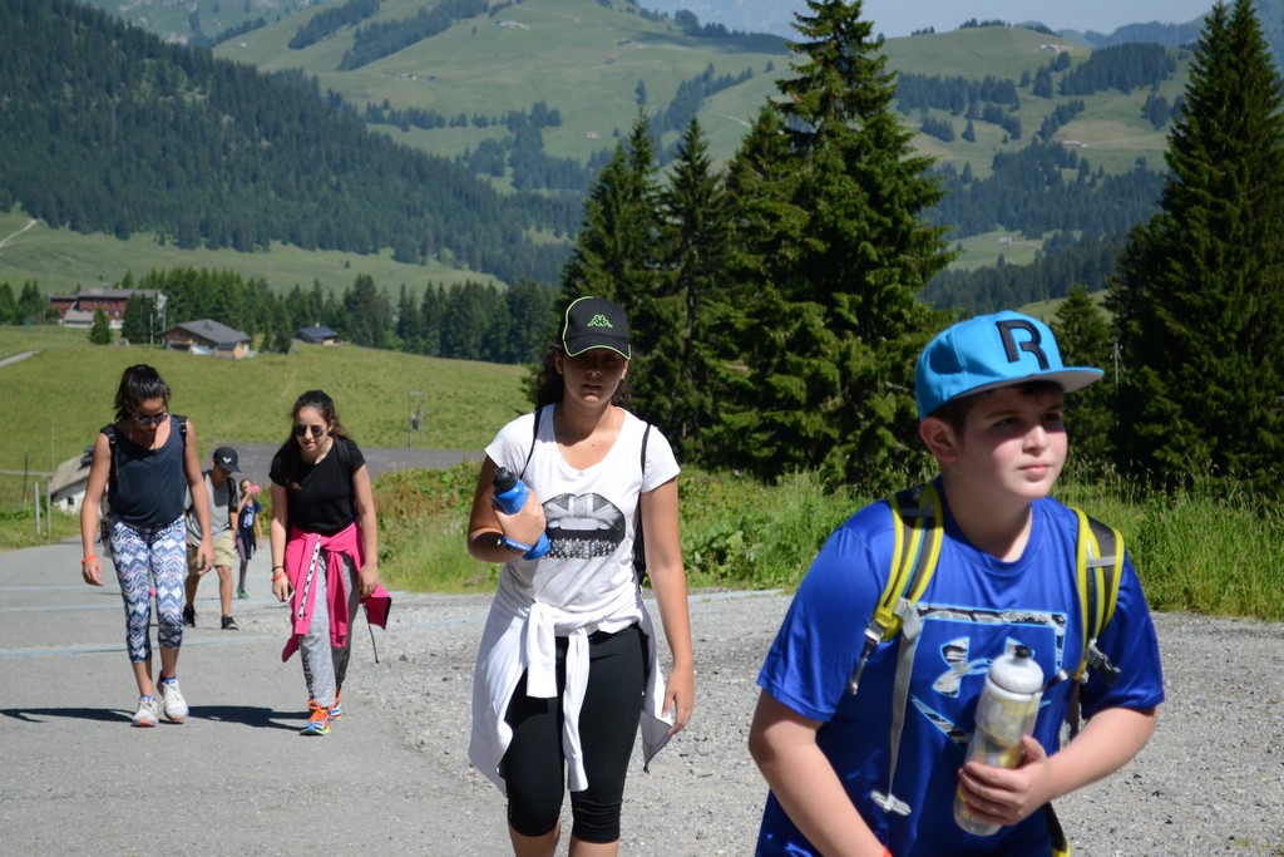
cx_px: 642
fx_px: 2943
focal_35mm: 82
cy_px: 428
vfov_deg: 16.6
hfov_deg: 24.6
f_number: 5.6
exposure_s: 1/4000
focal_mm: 55
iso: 800
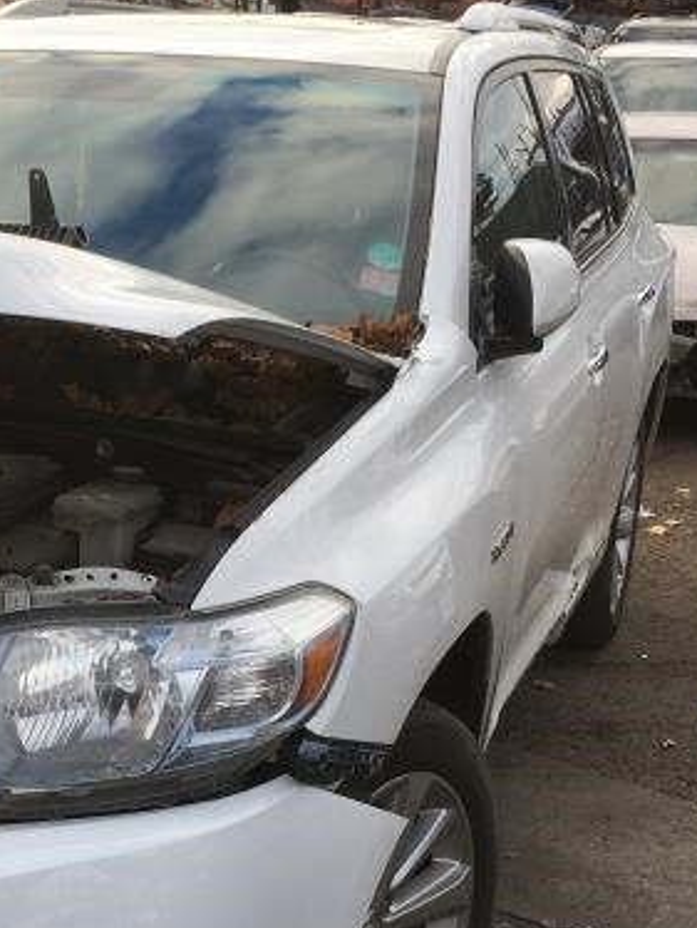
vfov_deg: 30.8
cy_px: 670
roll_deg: -2.8
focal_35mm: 62
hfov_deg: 23.2
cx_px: 94
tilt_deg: -19.0
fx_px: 1663
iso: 25
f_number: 2.2
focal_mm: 4.15
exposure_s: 1/345
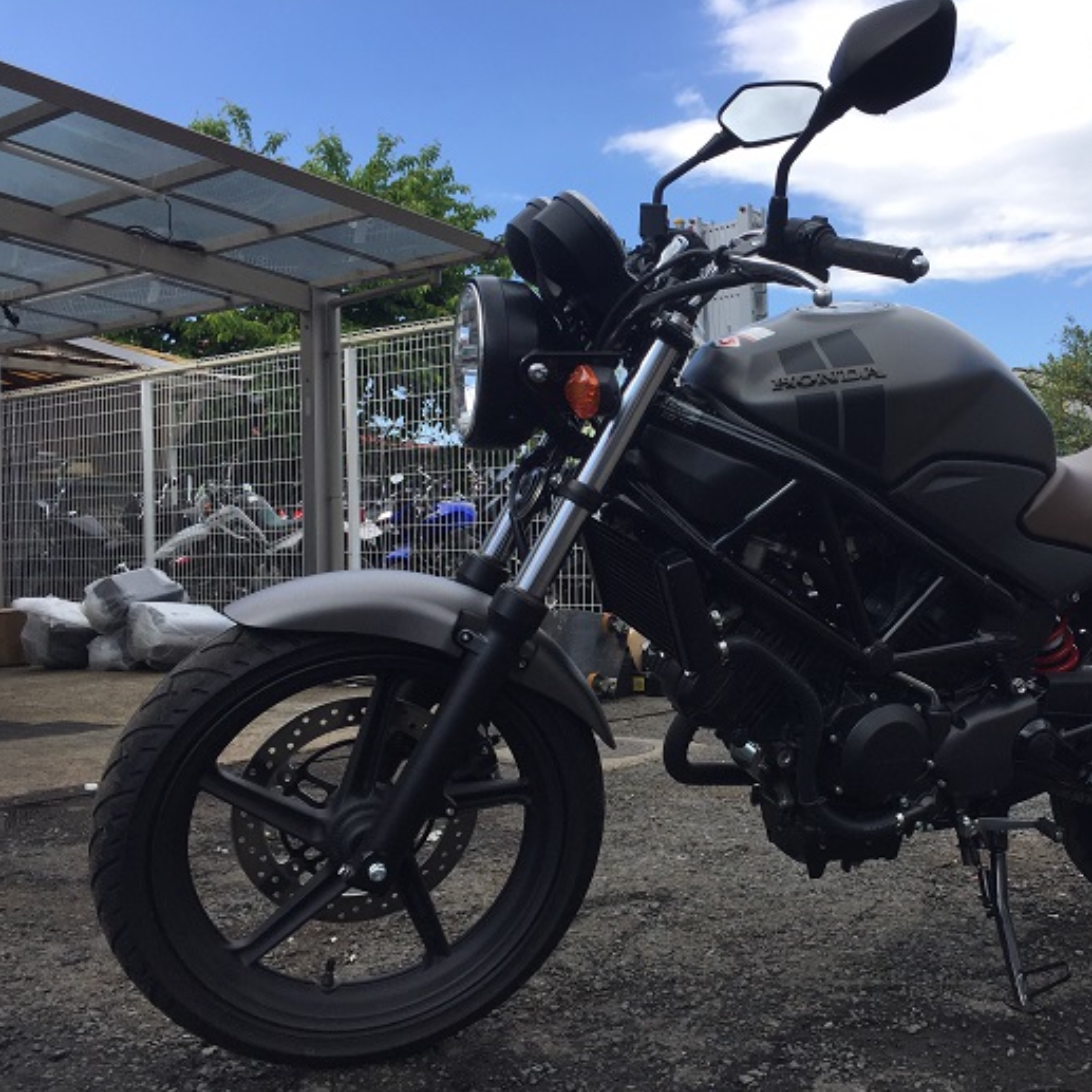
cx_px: 714
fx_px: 1249
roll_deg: +1.3
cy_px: 554
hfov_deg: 46.6
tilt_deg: +0.4
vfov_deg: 47.2
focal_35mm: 35
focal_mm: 4.15
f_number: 2.2
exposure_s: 1/1014
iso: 32
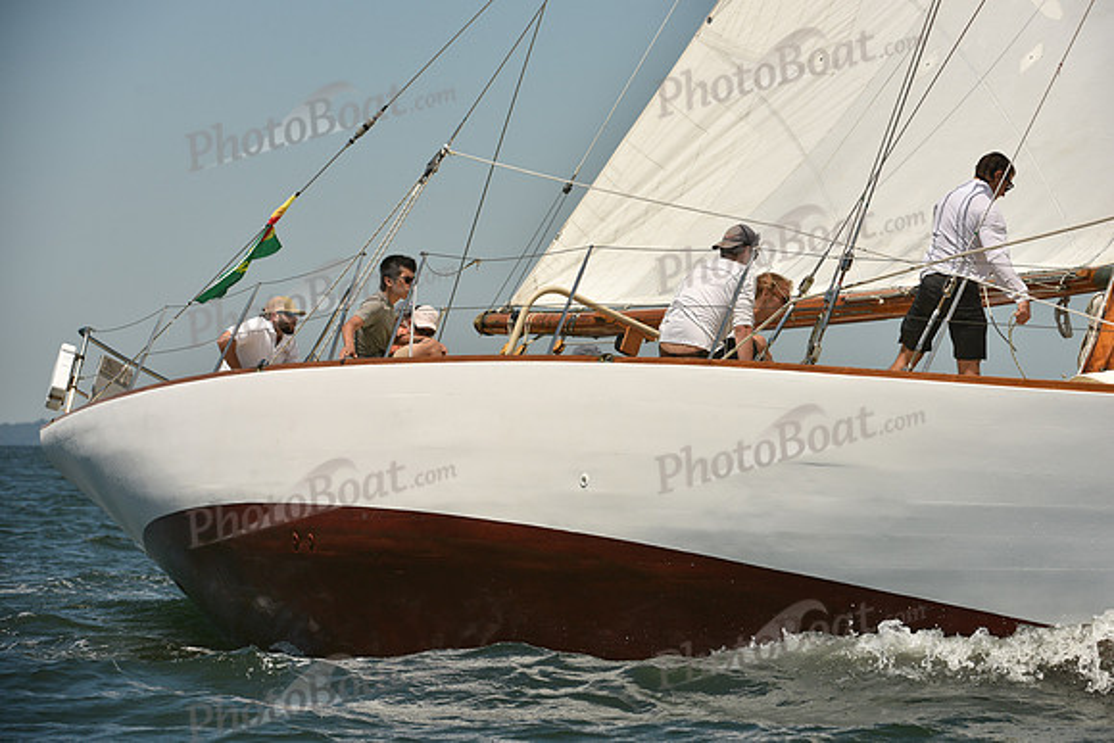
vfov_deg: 6.9
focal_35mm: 200
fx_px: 6190
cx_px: 557
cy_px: 372
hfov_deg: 10.3
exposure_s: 1/1250
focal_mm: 200
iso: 250
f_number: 8
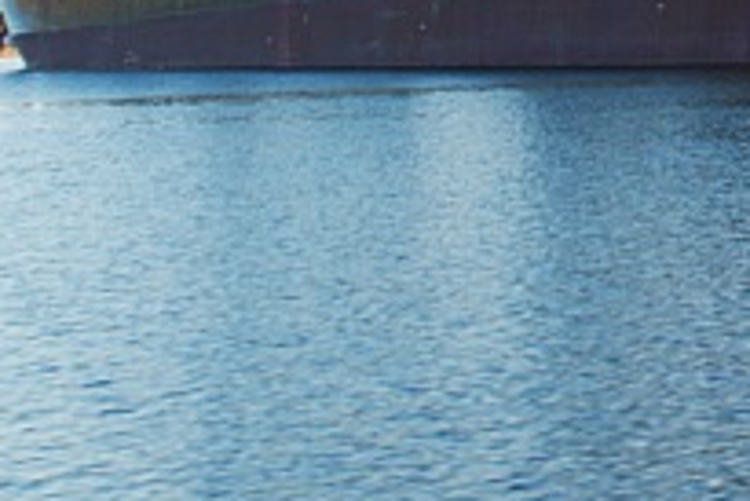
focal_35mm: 210
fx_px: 4378
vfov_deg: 6.4
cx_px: 1427
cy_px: -528
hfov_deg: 9.3
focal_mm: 28
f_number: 9
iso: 100
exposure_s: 1/40
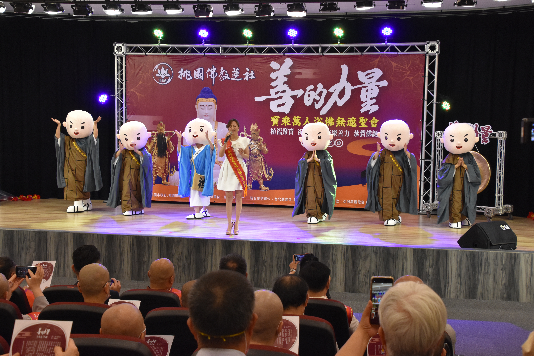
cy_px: 178
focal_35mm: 45
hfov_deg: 43.6
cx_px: 267
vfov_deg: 29.9
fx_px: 667
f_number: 5.6
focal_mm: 30
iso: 1600
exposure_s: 1/125
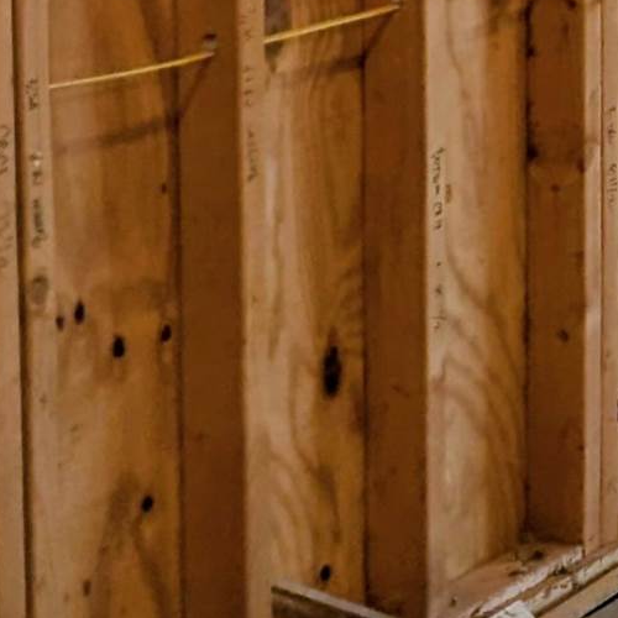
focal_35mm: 130
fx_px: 2626
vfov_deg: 12.9
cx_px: 1845
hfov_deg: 10.0
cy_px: -229
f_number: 1.85
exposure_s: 1/120
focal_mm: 6.81
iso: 40
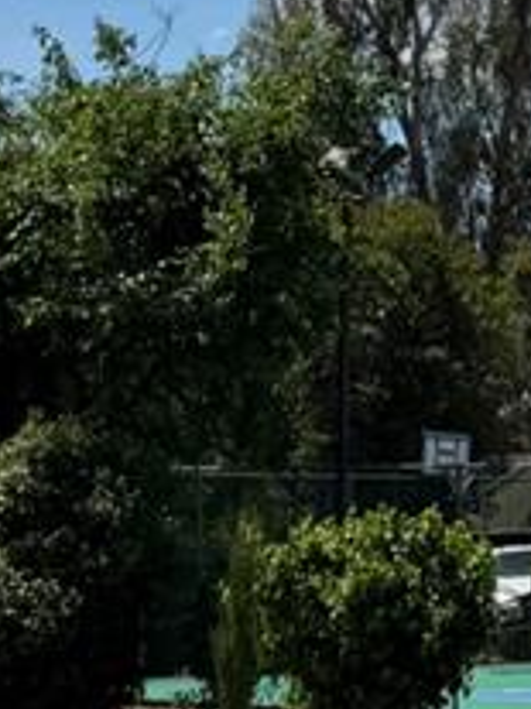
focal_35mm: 174
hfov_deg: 8.3
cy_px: 46
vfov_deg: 11.3
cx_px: 814
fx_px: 3562
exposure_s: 1/8130
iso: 80
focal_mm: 6.76
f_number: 1.78
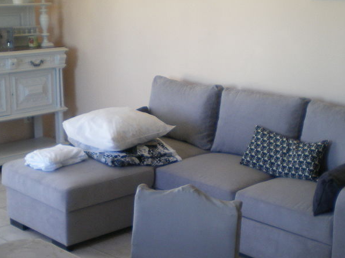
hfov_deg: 30.3
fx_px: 638
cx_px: 154
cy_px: 128
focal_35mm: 64
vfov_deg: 22.9
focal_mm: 6.3
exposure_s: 1/50
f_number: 3.1
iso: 160
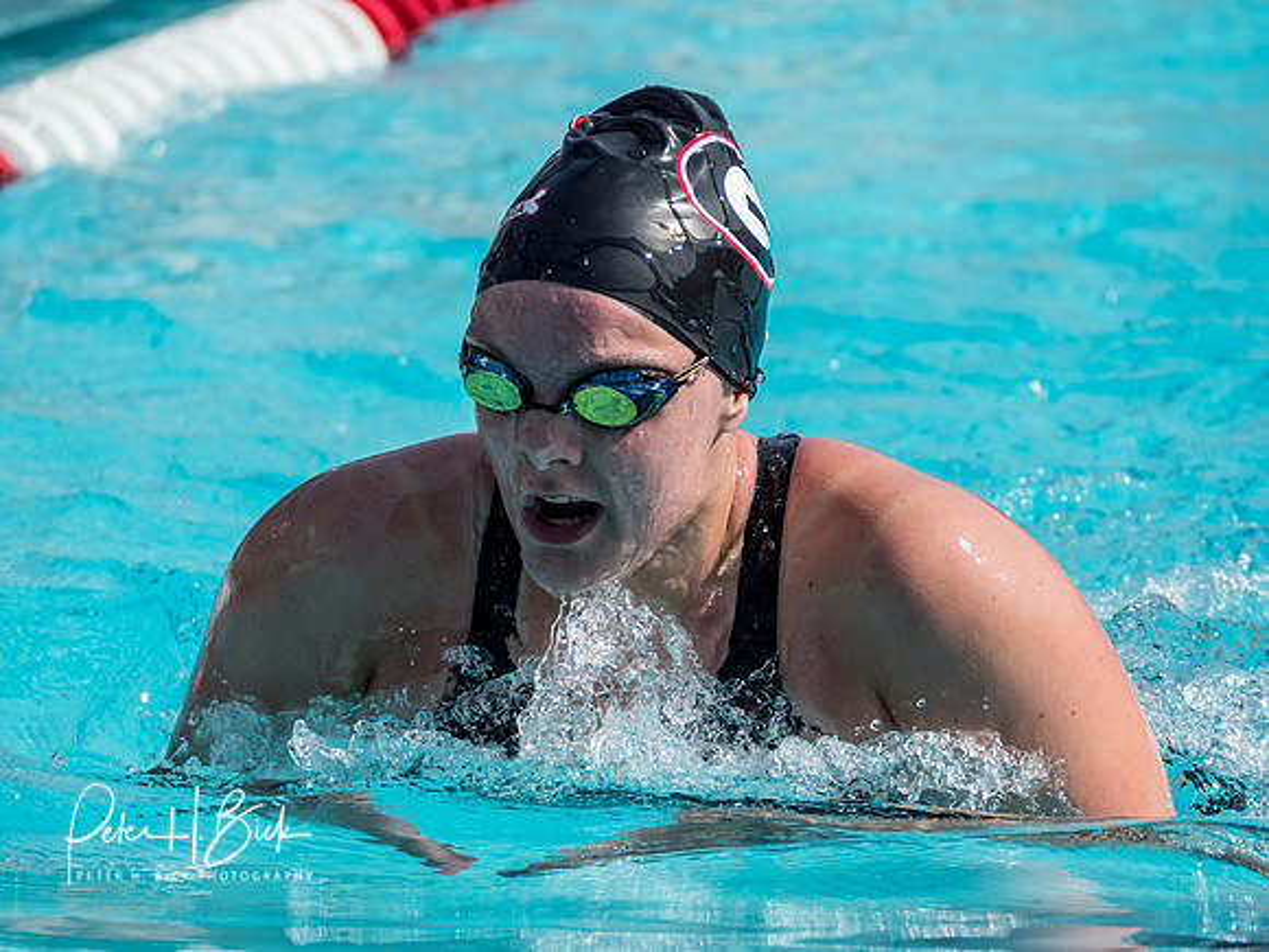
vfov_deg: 3.6
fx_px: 14994
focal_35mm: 409
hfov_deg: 4.8
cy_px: 476
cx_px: 634
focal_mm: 204
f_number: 5.4
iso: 200
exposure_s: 1/1250
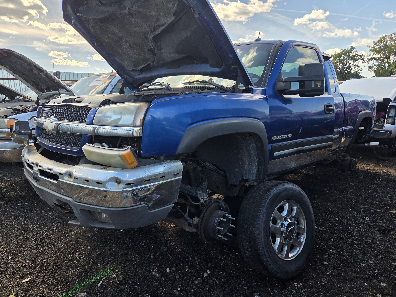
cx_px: 198
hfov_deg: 73.9
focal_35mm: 23
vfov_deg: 58.9
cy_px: 148
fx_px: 263
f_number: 1.8
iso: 80
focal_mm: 5.4
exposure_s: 1/2252
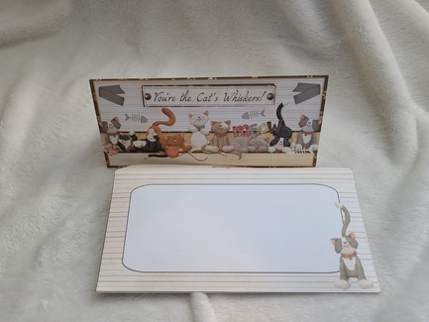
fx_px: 335
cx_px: 211
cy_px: 166
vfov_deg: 51.4
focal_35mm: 27
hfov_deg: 65.3
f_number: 1.8
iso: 80
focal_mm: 5.4
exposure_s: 1/120
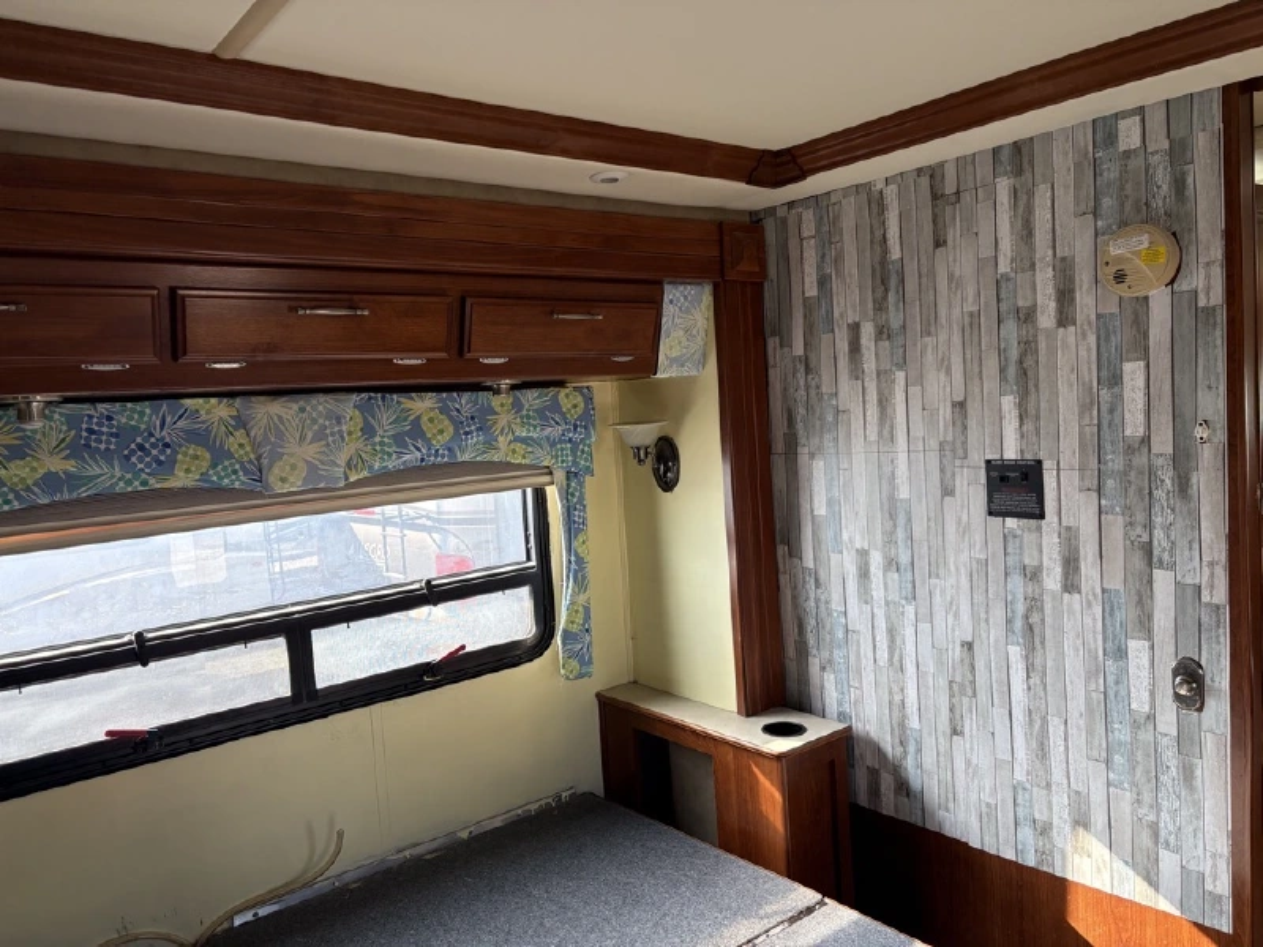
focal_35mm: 26
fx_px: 949
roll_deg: +3.7
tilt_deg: -4.8
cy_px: 474
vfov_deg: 53.1
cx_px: 632
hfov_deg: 67.3
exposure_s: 1/207
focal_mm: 5.96
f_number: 1.6
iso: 125
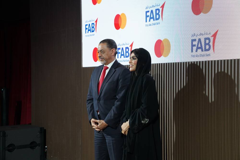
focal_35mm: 70
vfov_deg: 19.4
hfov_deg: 28.9
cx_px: 120
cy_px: 80
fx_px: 466
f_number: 5
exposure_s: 1/160
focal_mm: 70
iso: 2500
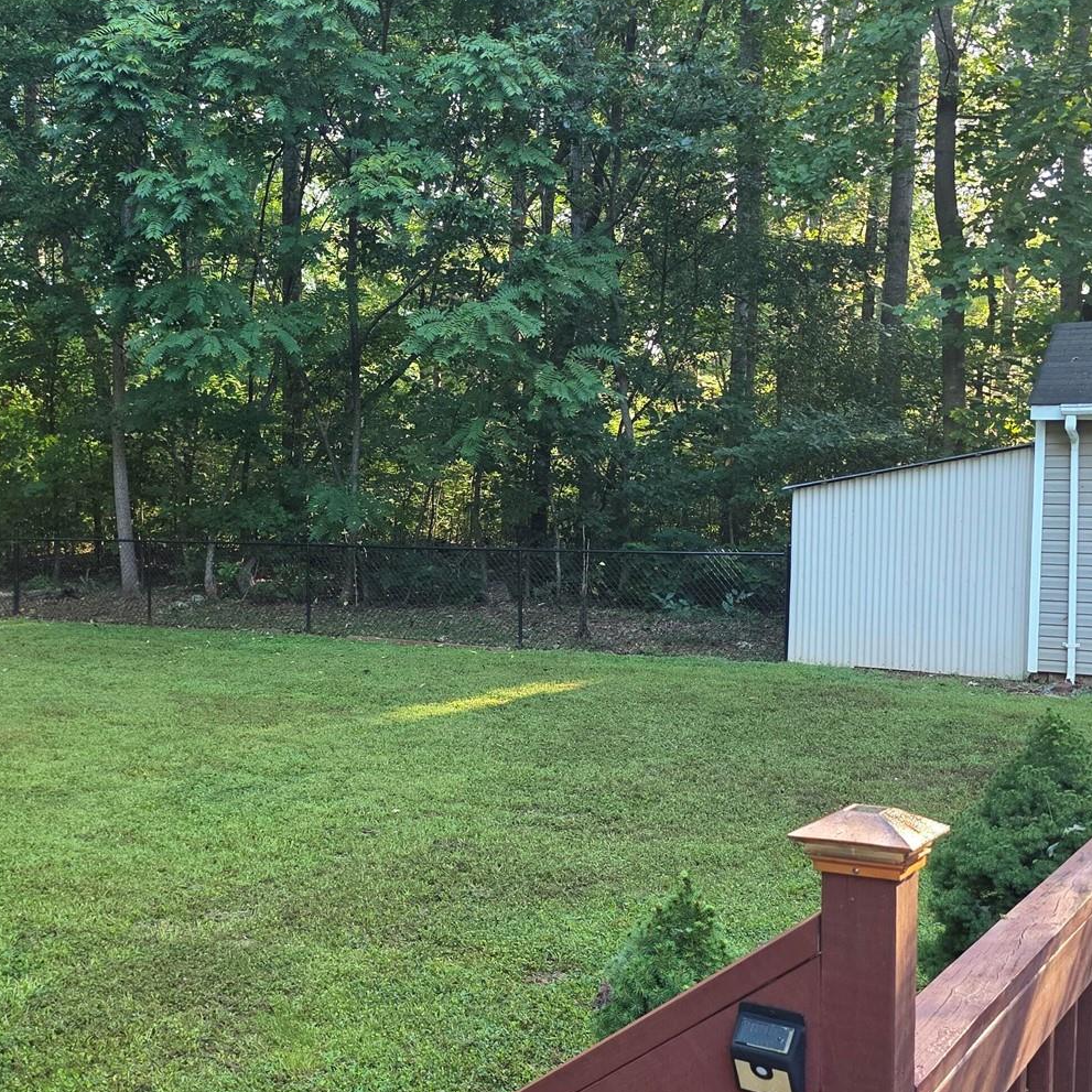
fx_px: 1499
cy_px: 570
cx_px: 292
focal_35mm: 42
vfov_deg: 40.0
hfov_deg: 39.1
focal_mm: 6.3
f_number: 1.7
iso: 200
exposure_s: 1/180
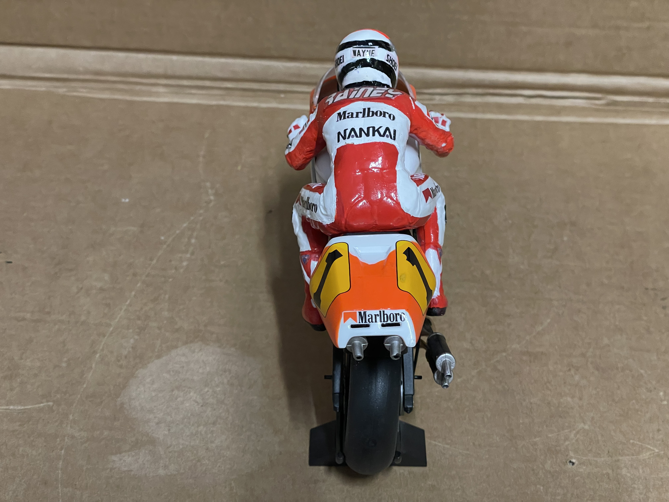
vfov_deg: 28.0
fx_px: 1005
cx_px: 334
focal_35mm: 52
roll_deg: +1.2
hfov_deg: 36.8
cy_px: 251
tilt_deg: -40.8
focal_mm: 6
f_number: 2
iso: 500
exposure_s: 1/50
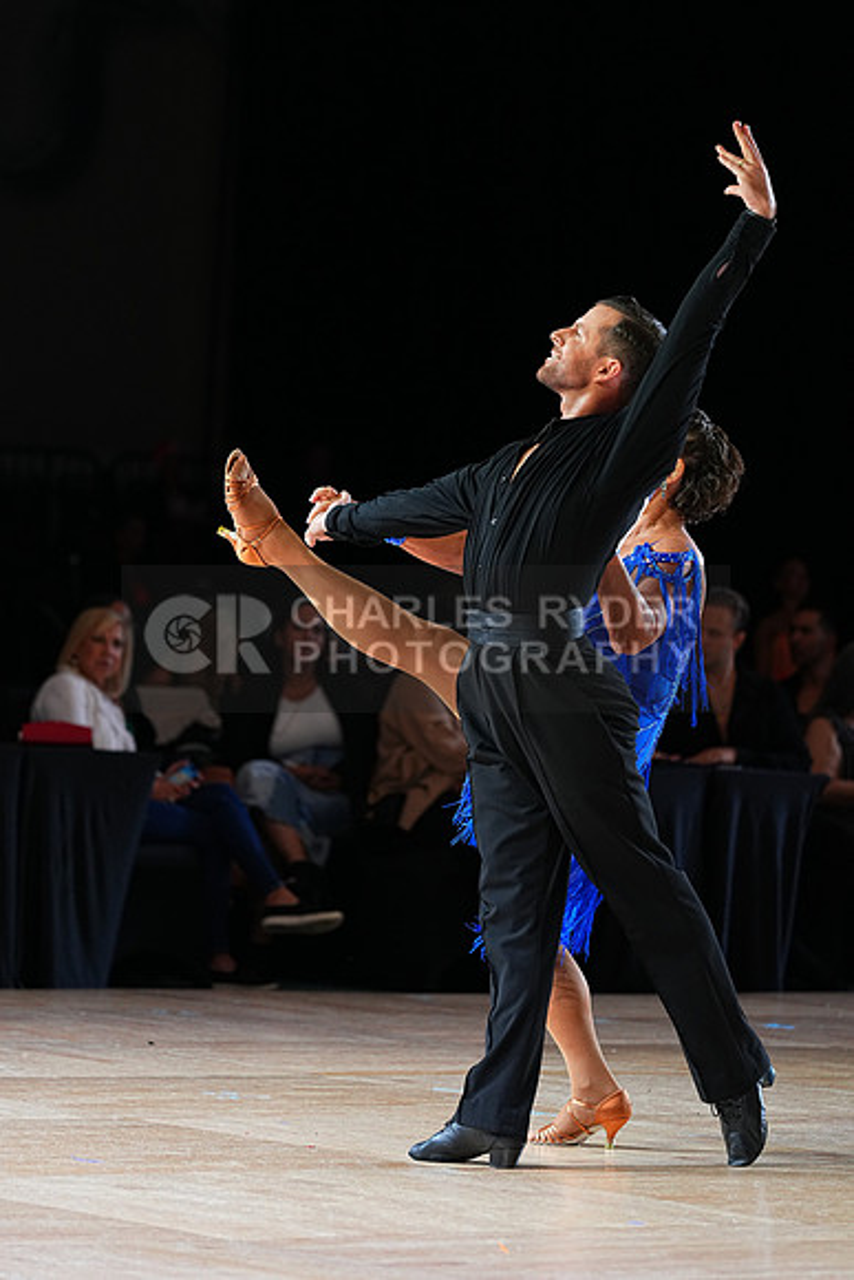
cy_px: 640
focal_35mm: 169
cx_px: 427
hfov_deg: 8.1
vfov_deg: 12.2
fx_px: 6010
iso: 1600
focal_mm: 169
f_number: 4
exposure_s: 1/400
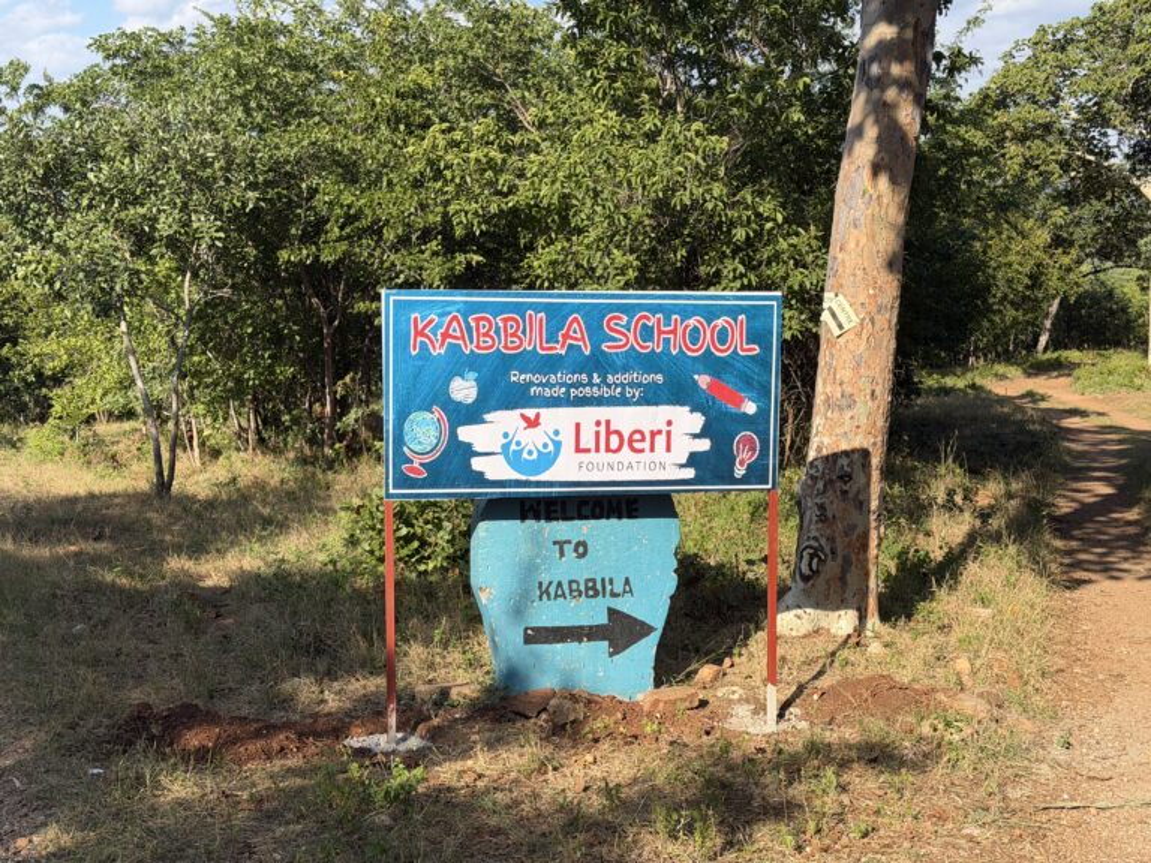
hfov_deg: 39.7
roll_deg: -1.3
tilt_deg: -6.0
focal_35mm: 48
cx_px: 576
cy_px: 432
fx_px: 1596
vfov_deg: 30.3
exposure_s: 1/2762
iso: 64
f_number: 1.78
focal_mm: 6.76
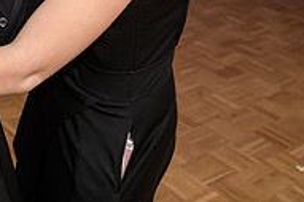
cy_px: -103
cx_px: -13
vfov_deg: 16.9
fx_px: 616
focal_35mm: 73
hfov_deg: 26.0
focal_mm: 24
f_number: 3.2
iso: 1250
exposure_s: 1/125
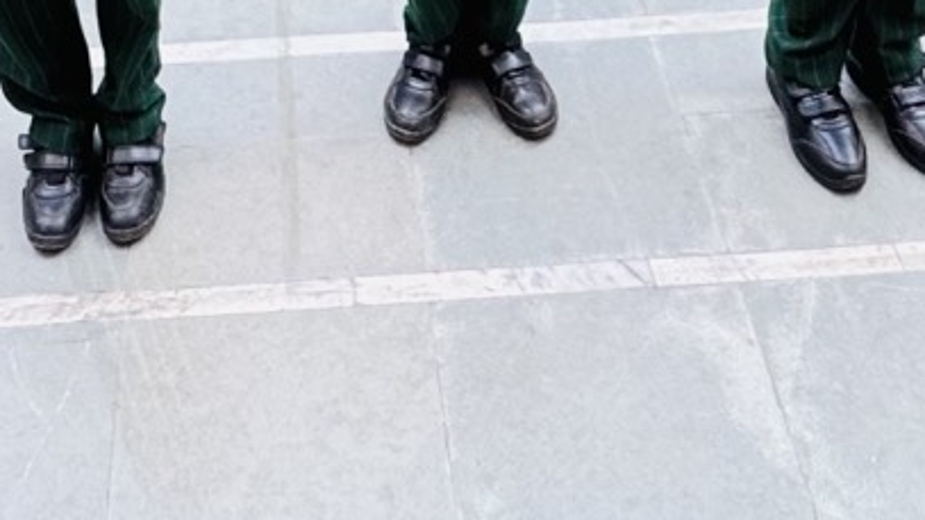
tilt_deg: -17.5
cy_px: -679
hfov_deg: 34.6
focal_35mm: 60
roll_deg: +1.9
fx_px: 1472
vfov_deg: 14.4
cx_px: 320
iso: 160
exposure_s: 1/50
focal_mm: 2.22
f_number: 2.2
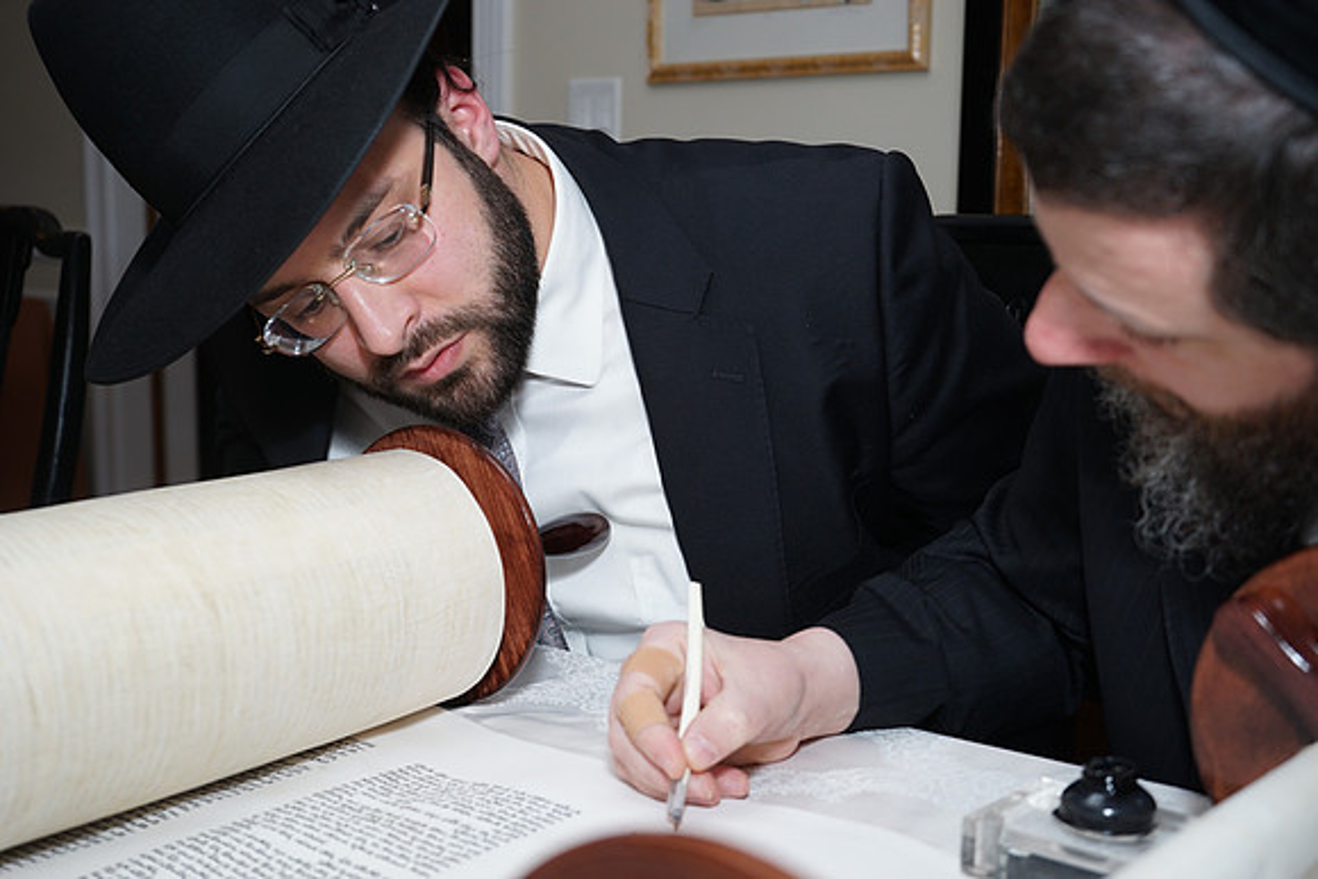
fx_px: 1538
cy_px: 440
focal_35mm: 42
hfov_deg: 46.4
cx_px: 659
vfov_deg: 31.9
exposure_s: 1/100
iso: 250
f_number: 5.6
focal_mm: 42
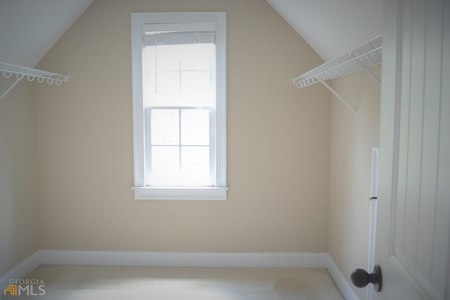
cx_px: 225
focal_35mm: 30
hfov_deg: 61.9
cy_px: 150
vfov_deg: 43.6
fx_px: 375
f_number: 5.6
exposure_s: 1/13
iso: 400
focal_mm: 20
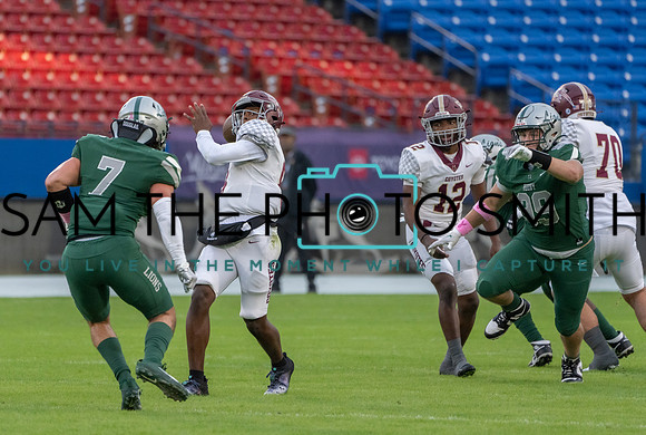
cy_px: 208
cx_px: 272
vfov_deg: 2.7
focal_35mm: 516
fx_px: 9280
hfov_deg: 4.0
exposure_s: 1/1250
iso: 2500
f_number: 5.6
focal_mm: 400
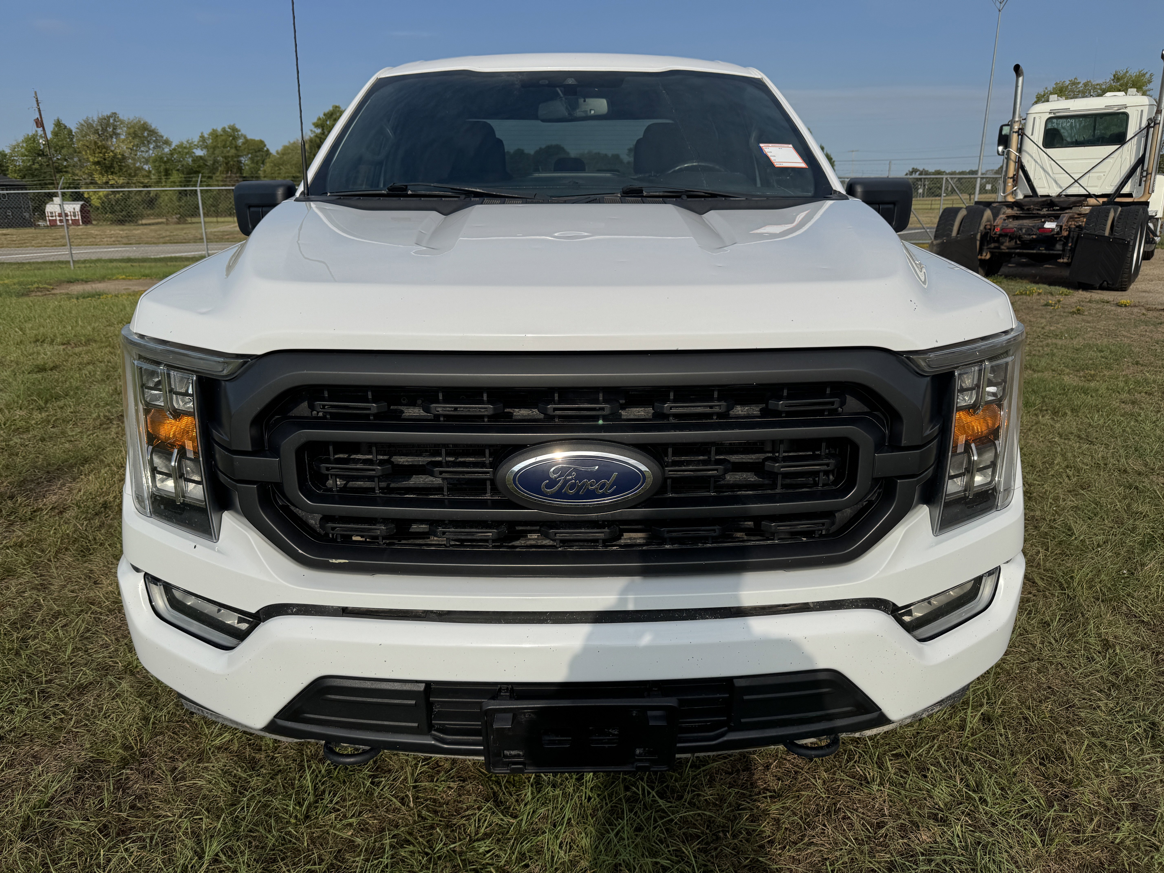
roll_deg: -0.6
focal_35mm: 24
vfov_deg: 56.8
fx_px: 807
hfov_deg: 71.6
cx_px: 582
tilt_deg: -16.1
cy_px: 436
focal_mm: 6.76
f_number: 1.78
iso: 80
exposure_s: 1/7937
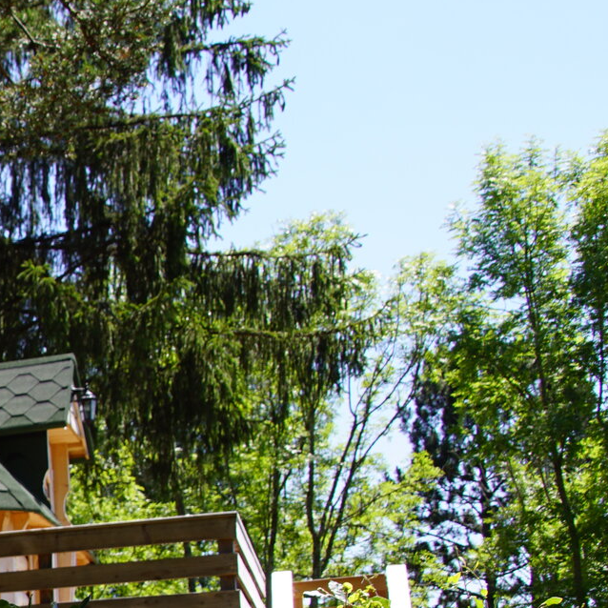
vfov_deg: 18.8
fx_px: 1788
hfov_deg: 17.3
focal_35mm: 90
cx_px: -319
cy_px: 592
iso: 100
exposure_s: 1/100
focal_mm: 22
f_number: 6.3
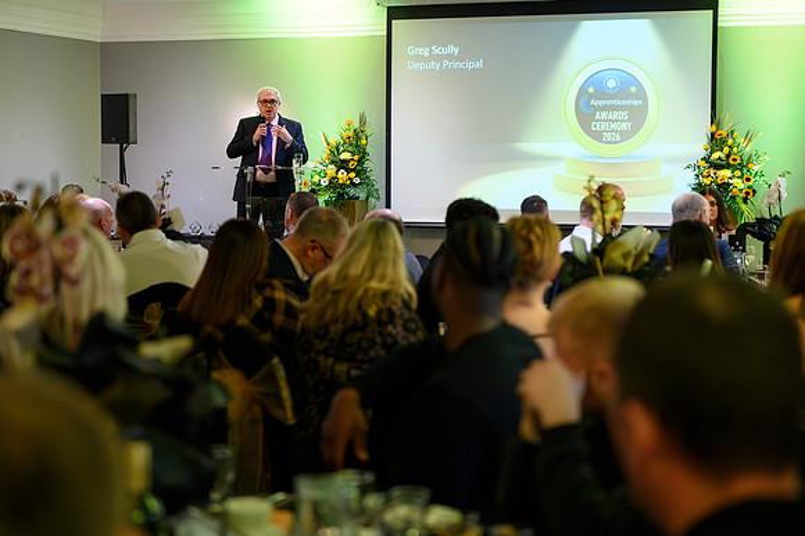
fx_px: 1591
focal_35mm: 71
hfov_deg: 28.4
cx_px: 402
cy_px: 268
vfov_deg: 19.1
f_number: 2.8
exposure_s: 1/200
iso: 6400
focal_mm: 70
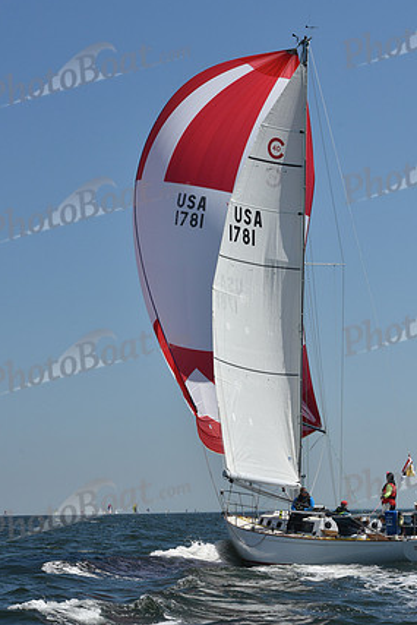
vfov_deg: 21.4
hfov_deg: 14.4
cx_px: 267
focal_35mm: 95
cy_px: 263
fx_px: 1649
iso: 250
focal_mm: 70
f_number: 11
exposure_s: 1/1250
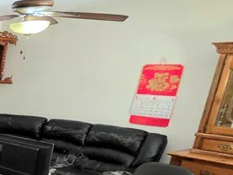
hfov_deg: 23.2
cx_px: -175
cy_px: 163
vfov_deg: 28.9
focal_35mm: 48
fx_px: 323
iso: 800
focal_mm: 2.2
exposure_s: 1/60.2
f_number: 1.9
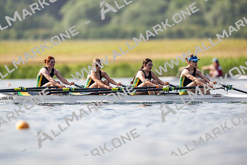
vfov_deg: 2.3
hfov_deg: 3.4
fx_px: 4117
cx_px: 124
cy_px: 82
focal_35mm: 600
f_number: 4
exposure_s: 1/2500
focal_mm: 600
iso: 140
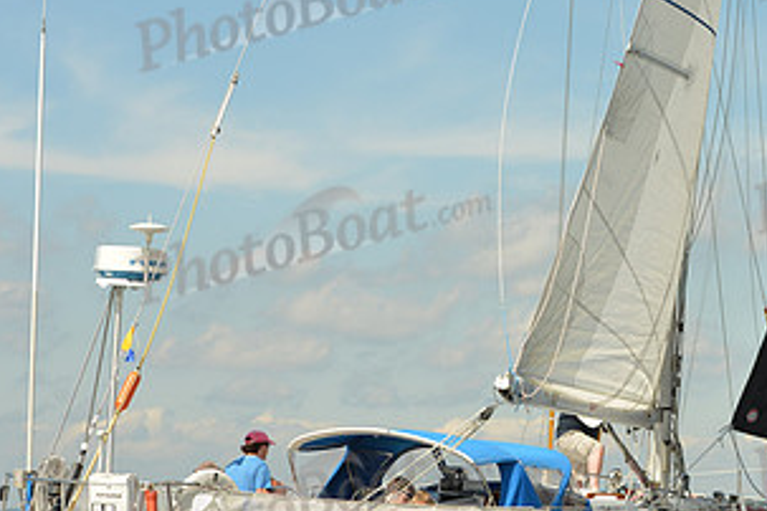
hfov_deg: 13.3
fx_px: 3259
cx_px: 625
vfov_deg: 9.0
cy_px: 335
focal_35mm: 153
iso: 320
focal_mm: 80
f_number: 8
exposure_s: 1/1250
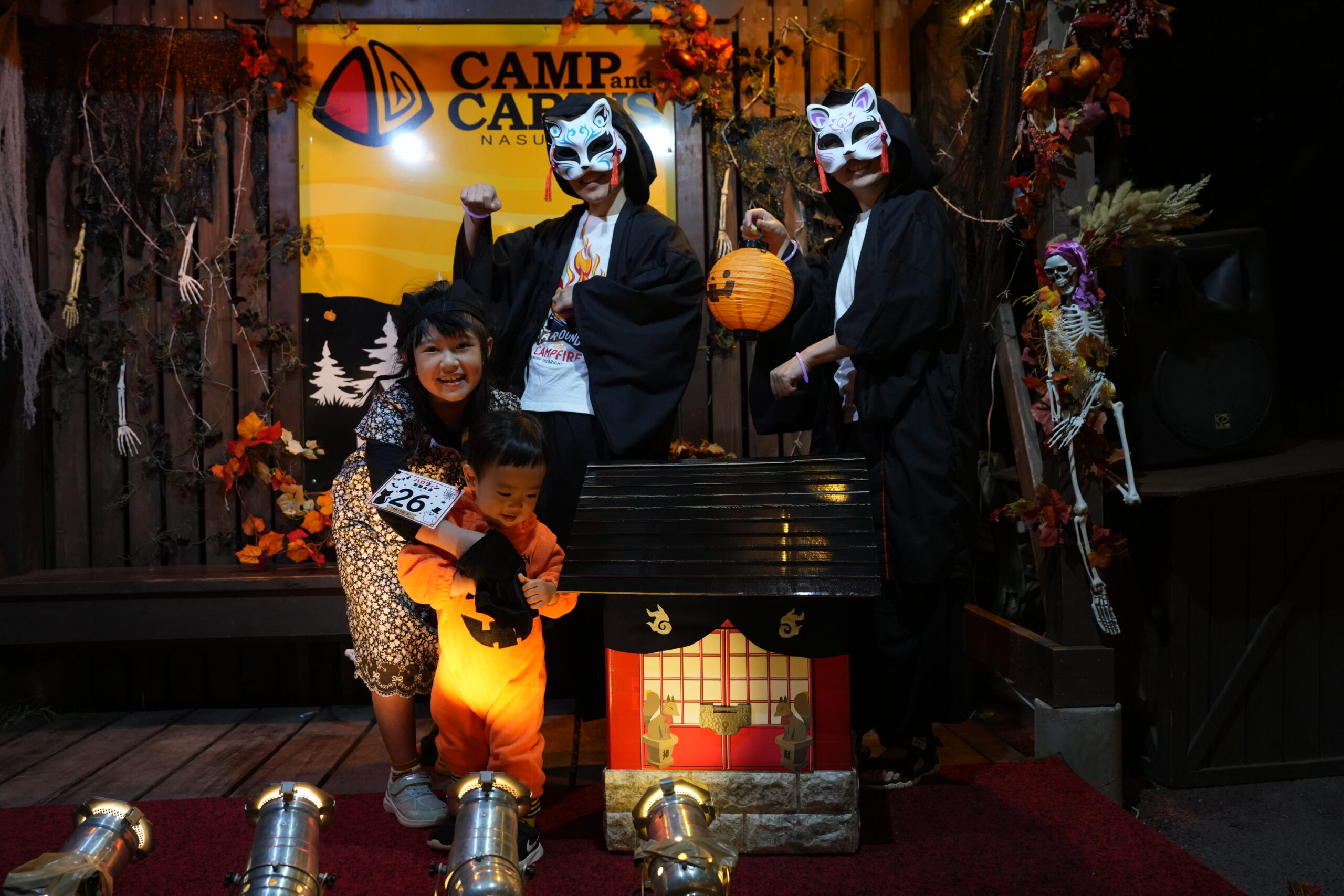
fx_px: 1120
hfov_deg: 61.9
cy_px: 448
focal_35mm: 30
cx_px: 672
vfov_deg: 43.6
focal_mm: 30
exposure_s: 1/125
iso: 3200
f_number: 4.5
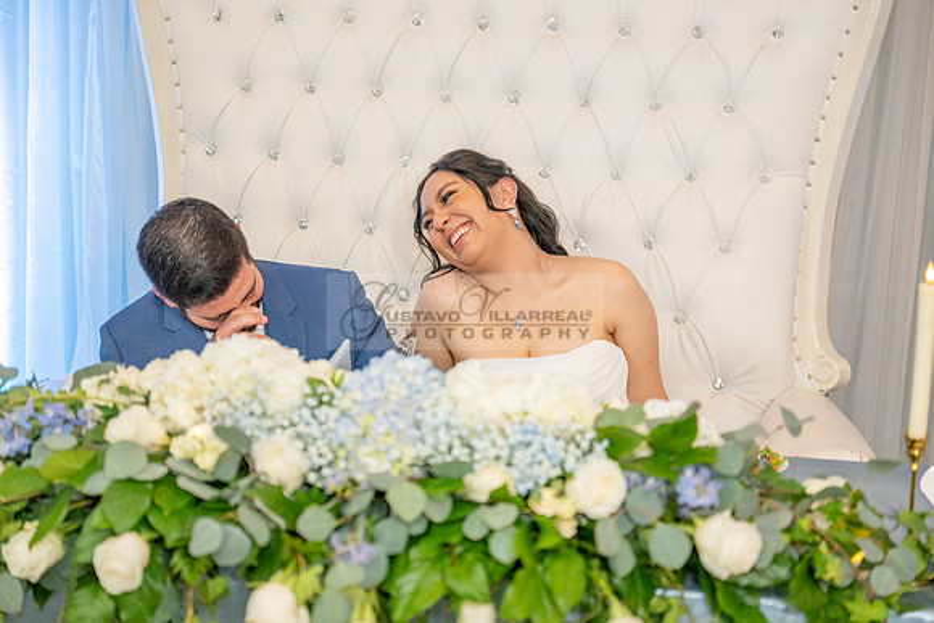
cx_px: 467
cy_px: 312
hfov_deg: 28.8
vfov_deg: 19.5
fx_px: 1816
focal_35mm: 70
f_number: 3.2
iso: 1000
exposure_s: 1/160
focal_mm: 70
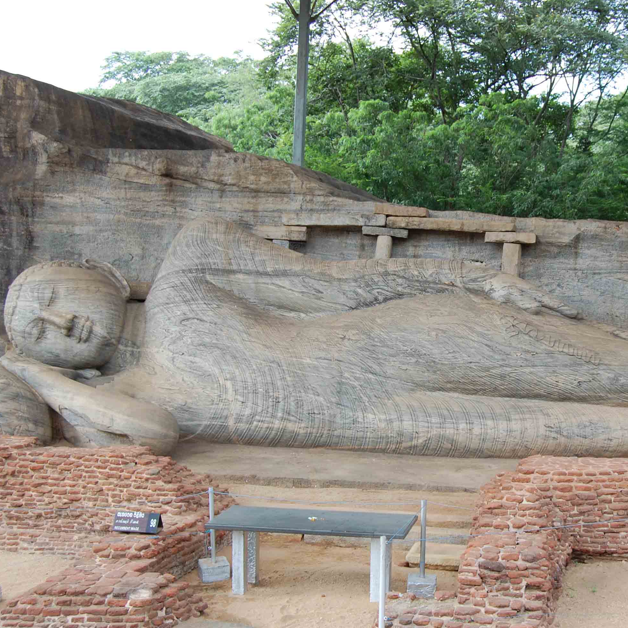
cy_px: 312
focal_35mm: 47
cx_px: 459
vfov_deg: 36.1
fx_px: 965
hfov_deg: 35.4
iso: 220
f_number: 5.6
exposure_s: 1/125
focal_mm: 24
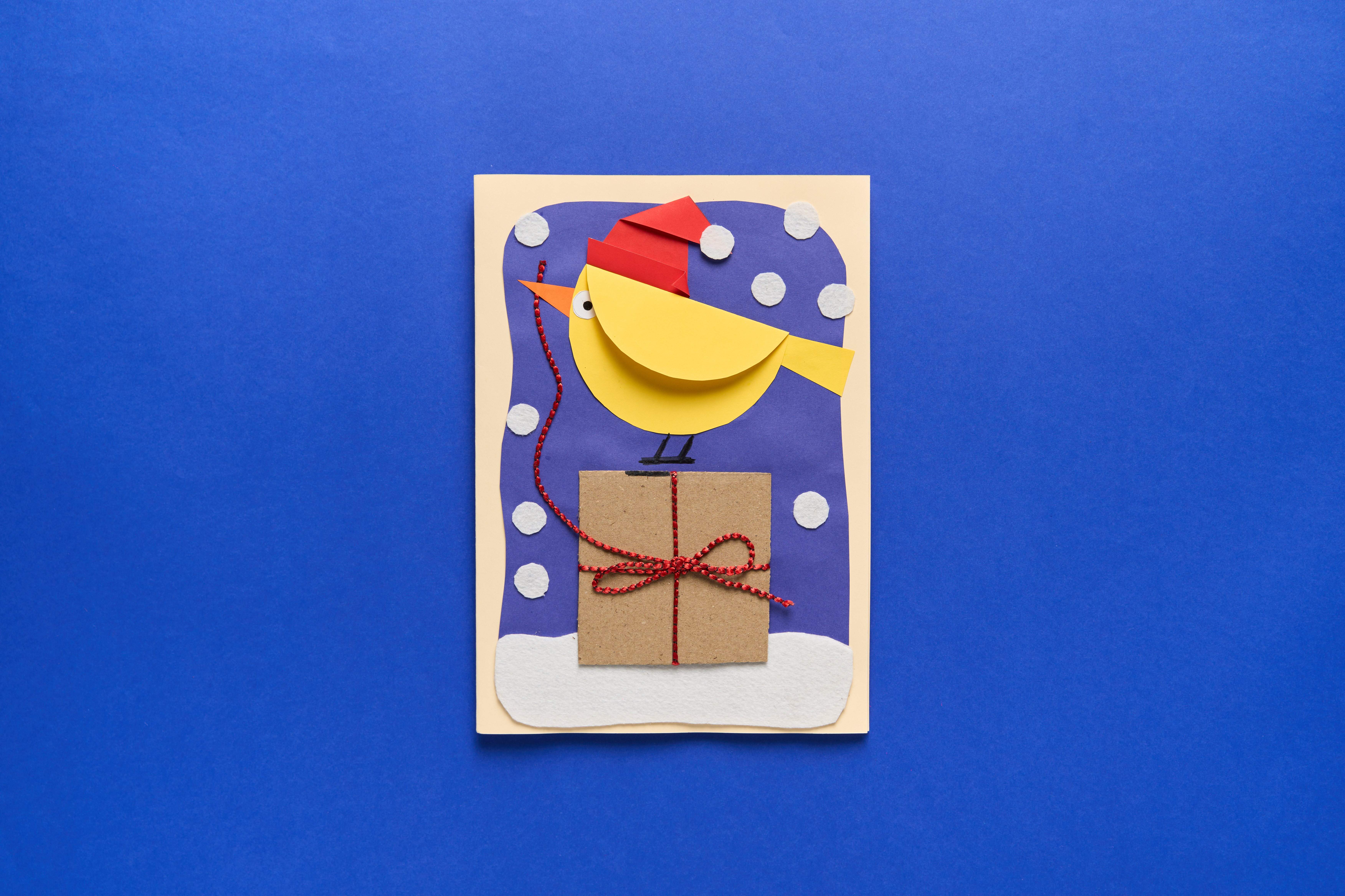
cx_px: 672
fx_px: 1756
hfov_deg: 41.9
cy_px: 448
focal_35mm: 47
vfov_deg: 28.6
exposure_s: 1/100
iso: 125
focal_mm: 47
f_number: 8
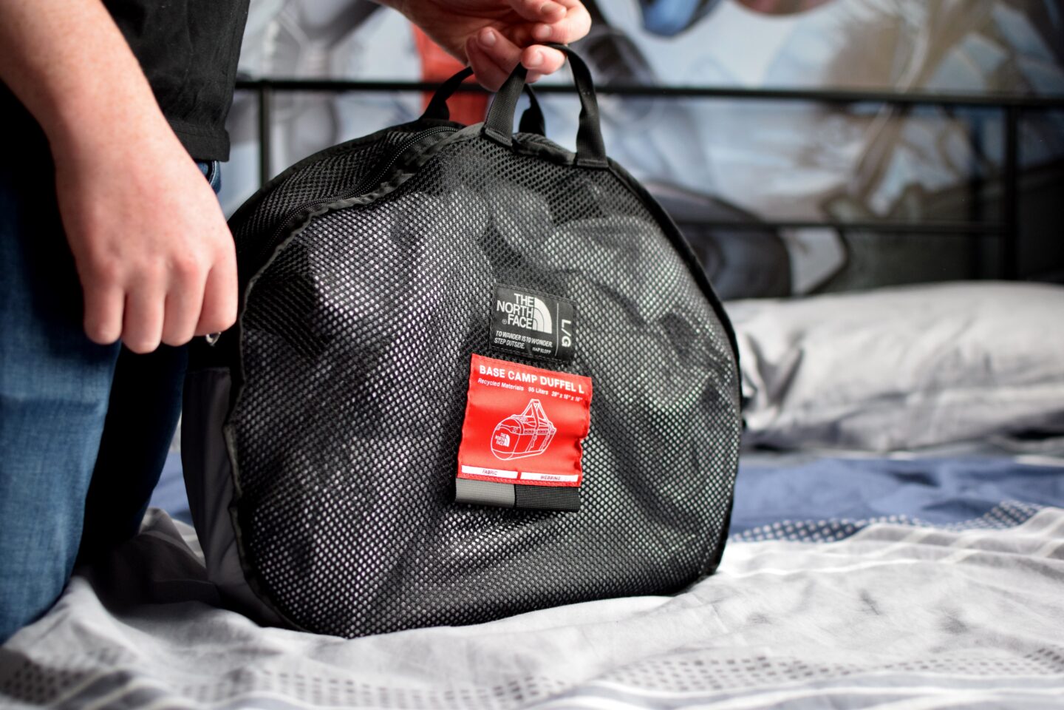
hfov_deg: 37.9
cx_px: 532
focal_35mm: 52
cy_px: 355
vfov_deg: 25.8
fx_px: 1552
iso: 800
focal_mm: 35
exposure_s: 1/640
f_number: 2.5
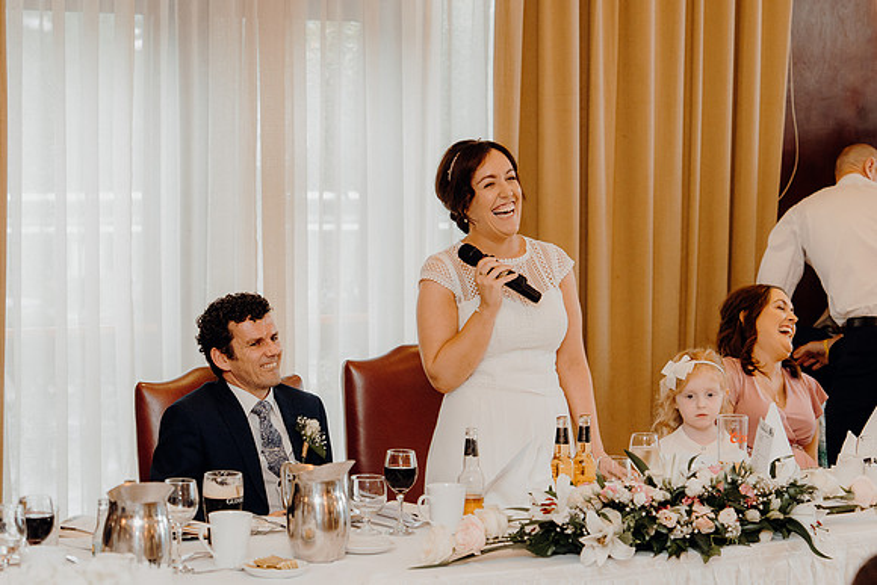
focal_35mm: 96
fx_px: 2339
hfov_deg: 21.2
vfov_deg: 14.3
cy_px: 292
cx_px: 438
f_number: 2.8
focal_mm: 64
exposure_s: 1/200
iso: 1250
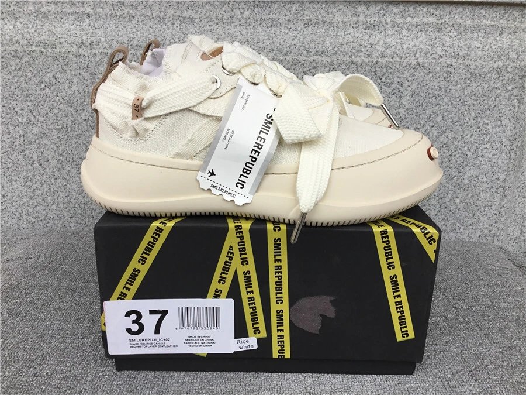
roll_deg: -1.2
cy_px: 198
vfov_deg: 45.4
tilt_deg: -17.9
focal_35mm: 31
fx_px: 471
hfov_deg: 58.4
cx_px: 263
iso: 25
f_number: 2.4
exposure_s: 1/191
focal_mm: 3.3
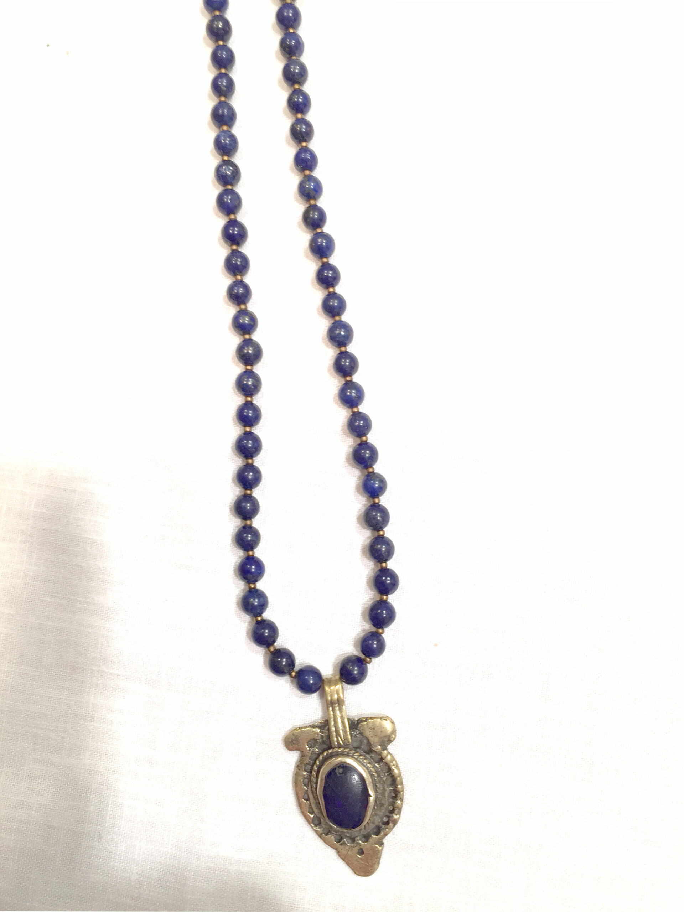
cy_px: 456
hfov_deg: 48.2
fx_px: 764
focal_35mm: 29
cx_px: 342
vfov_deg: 61.7
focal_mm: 4.15
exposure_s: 1/30
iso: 40
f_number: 2.2
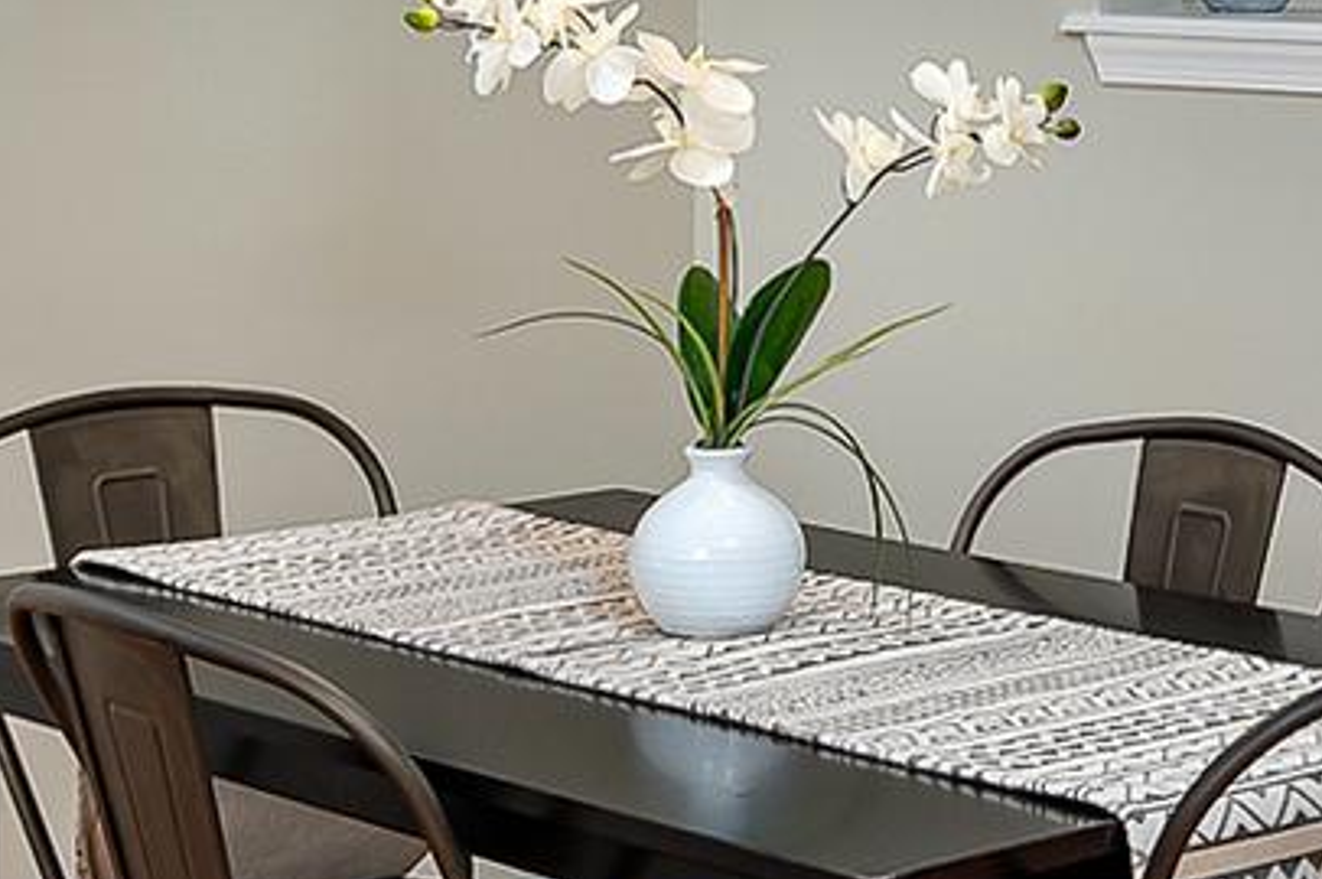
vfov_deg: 13.3
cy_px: -80
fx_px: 3706
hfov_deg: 19.8
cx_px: 1234
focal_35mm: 101
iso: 320
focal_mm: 20
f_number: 9
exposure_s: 1/200
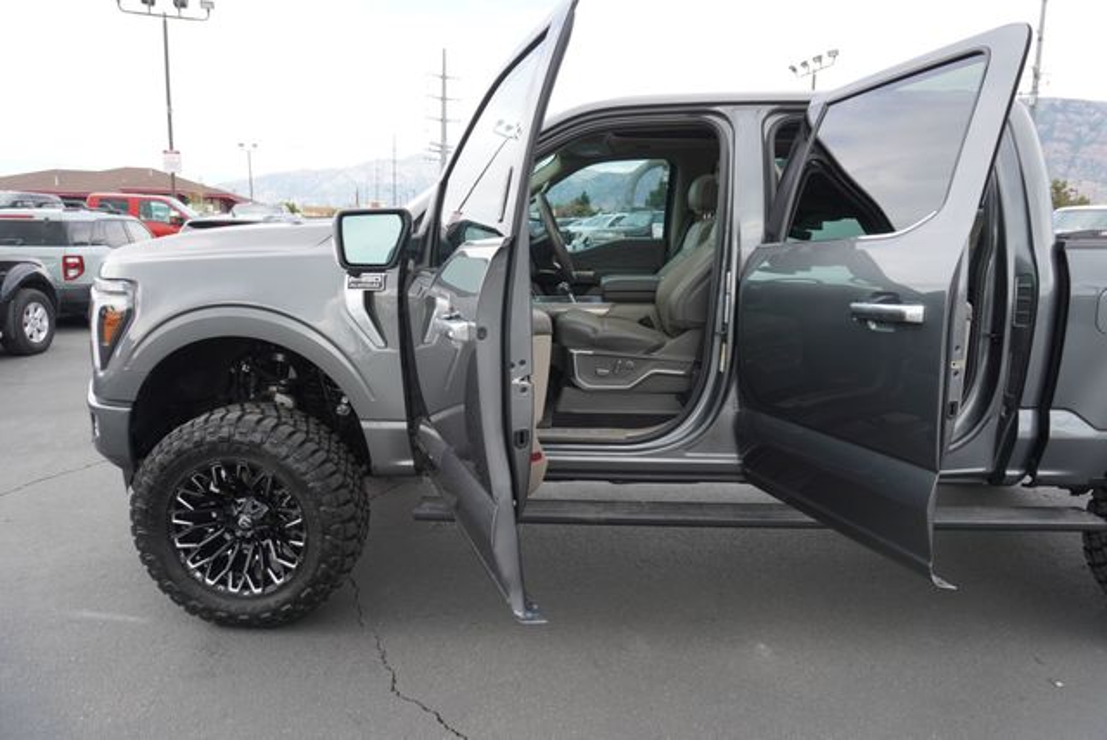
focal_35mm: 24
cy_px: 370
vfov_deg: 53.2
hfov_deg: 73.7
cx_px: 554
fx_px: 739
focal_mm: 16
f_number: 5
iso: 100
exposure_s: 1/100
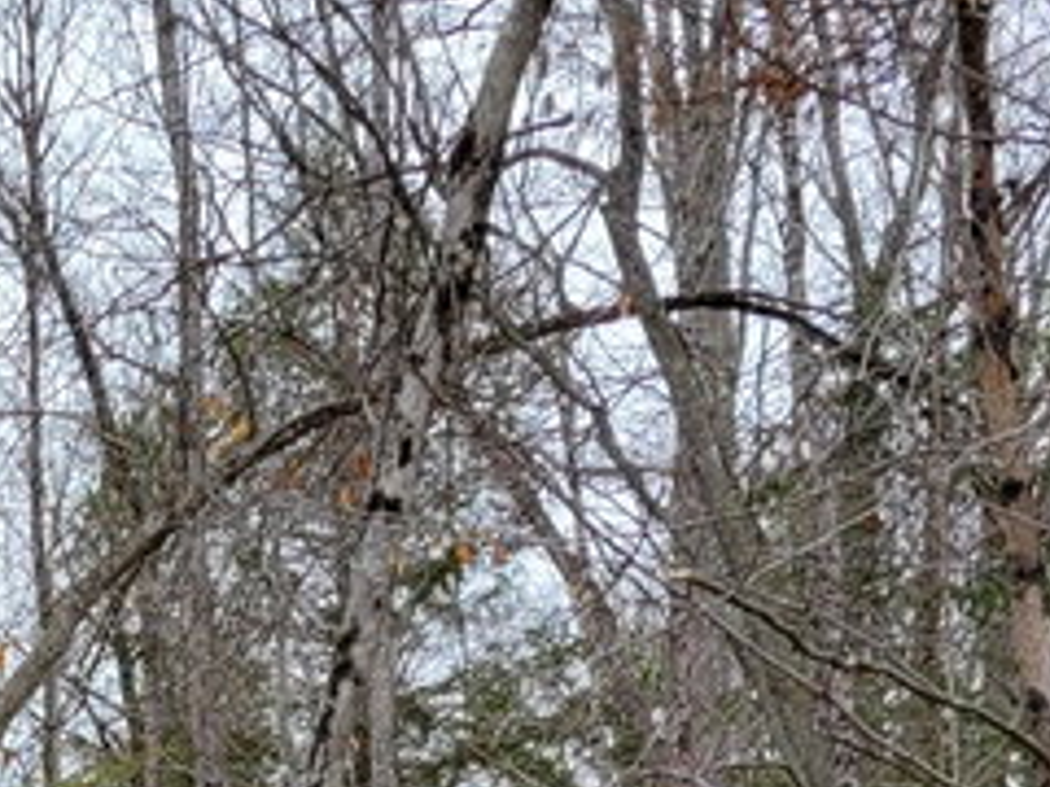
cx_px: -1028
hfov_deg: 14.7
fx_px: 3367
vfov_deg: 12.4
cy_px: 1307
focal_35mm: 111
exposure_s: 1/229
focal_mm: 5.4
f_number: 1.8
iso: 40
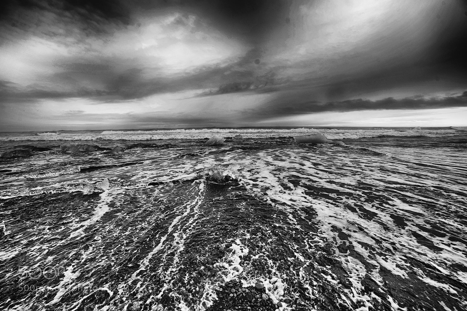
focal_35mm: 14
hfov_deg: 104.3
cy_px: 156
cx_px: 234
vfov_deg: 81.1
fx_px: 182
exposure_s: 1/320
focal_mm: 14
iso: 320
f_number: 8
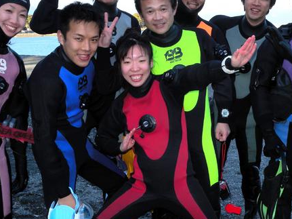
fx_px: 439
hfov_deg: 36.7
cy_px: 136
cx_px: 175
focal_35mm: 52
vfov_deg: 27.9
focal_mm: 6
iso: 64
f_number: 4.5
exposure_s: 1/244
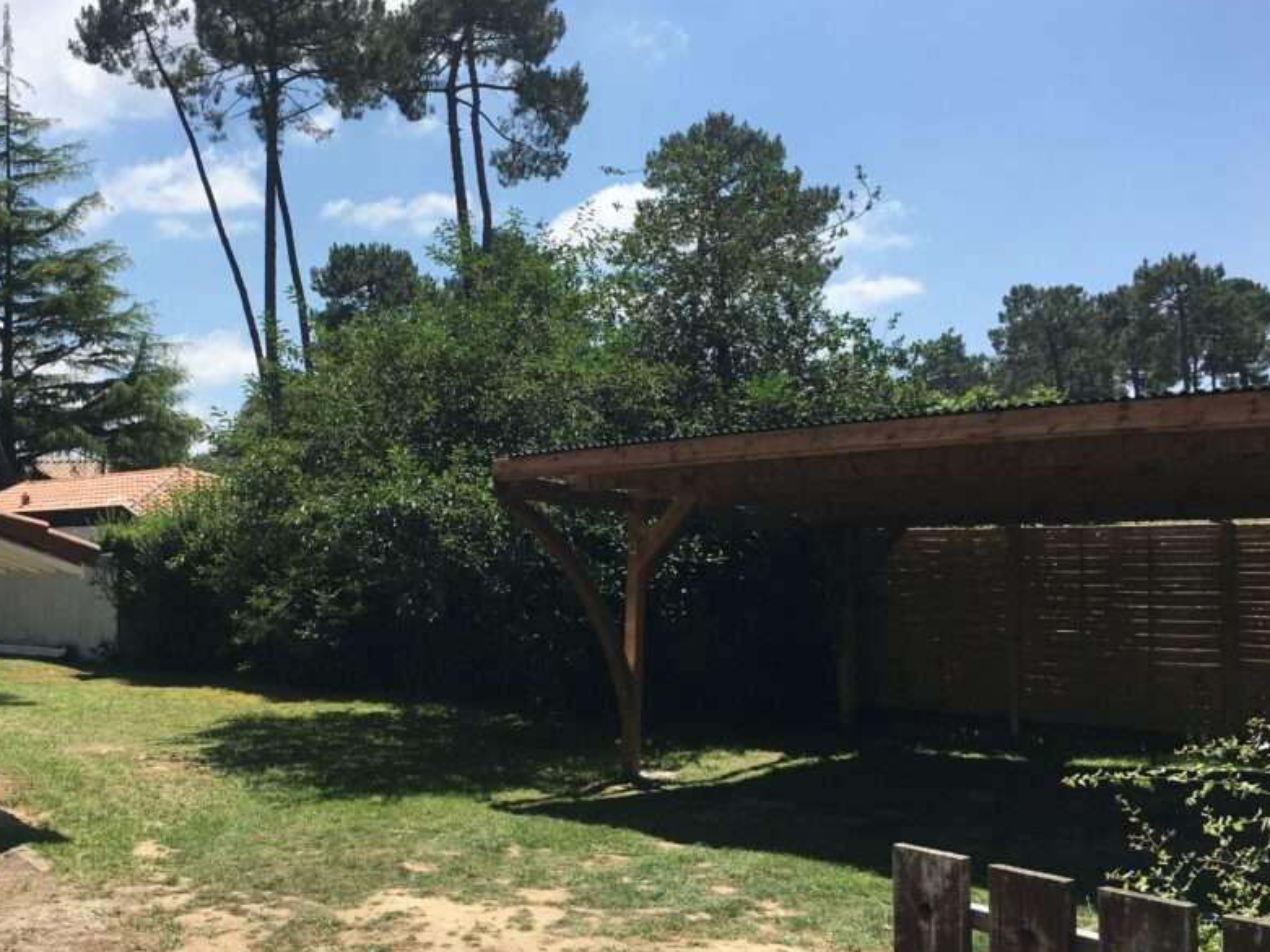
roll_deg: -0.1
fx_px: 1394
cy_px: 528
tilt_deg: +1.1
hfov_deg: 48.5
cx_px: 472
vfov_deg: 37.7
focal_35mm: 38
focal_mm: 4.15
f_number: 2.2
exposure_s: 1/1789
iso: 25
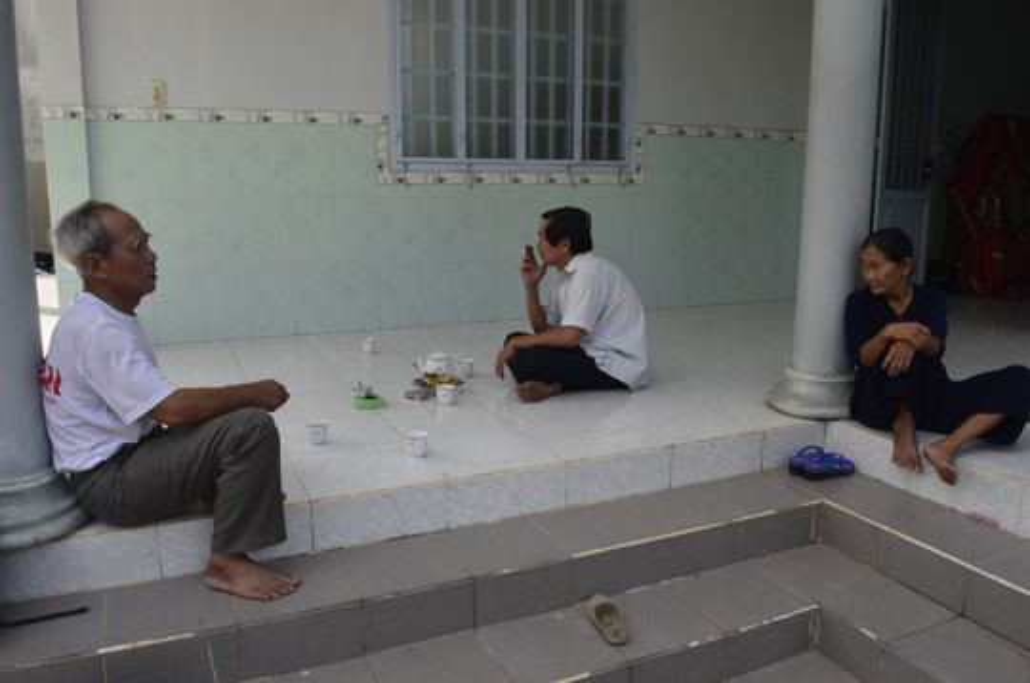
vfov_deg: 47.8
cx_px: 515
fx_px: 771
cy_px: 342
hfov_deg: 67.5
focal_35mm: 27
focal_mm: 18
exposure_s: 1/80
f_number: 10
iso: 200
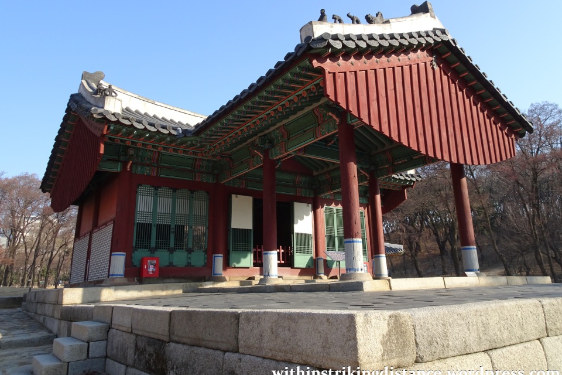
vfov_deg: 49.5
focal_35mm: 26
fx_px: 406
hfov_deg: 69.4
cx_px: 279
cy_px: 168
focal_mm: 4.1
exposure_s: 1/400
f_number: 3.5
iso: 80
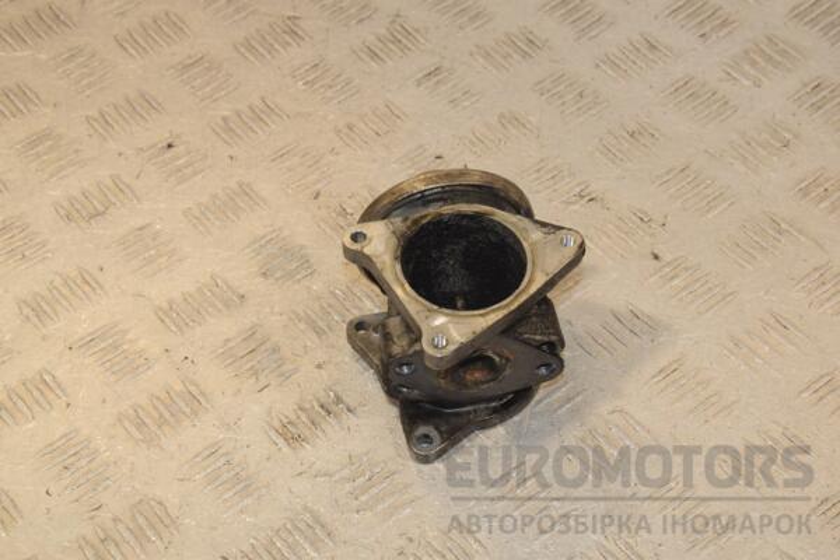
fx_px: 1680
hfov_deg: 28.1
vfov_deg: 18.9
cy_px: 280
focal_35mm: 72
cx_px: 420
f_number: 9
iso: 800
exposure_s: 1/200
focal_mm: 48
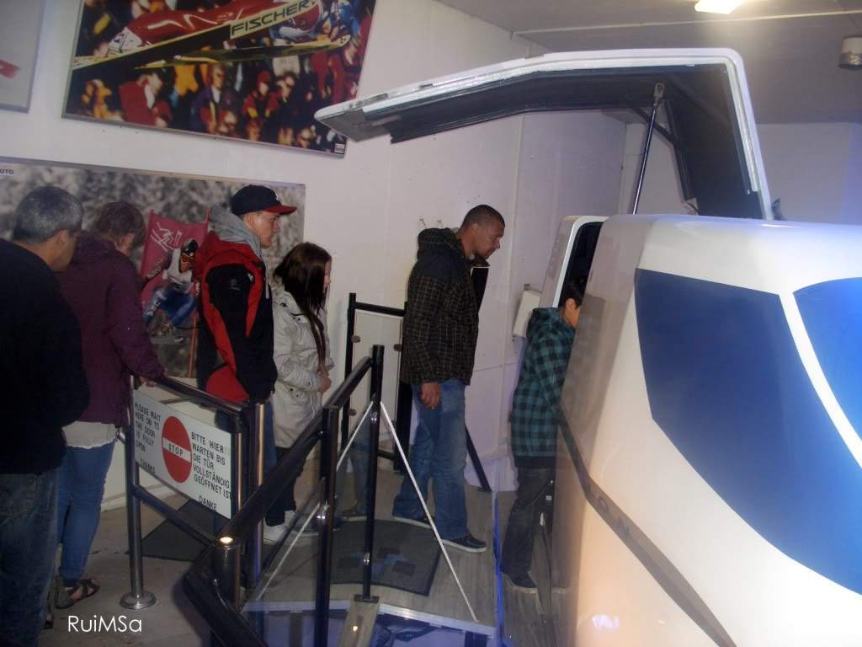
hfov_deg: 55.4
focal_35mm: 33
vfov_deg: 42.9
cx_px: 431
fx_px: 822
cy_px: 324
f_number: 2.8
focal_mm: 7.1
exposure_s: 1/60
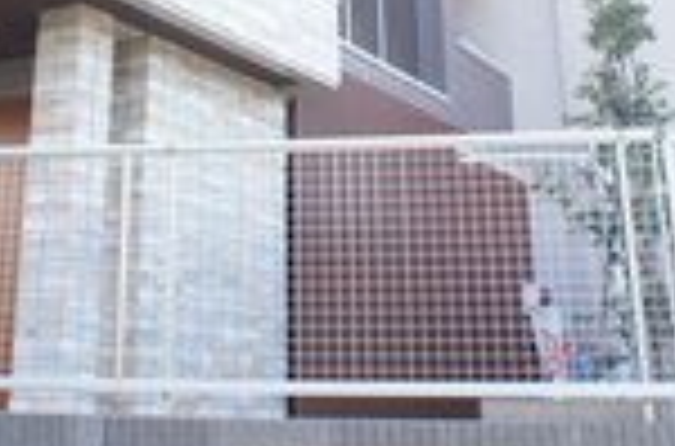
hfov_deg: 25.2
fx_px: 1495
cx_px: 202
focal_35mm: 80
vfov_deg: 16.4
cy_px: -65
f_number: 5.6
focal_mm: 16
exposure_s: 1/125
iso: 200
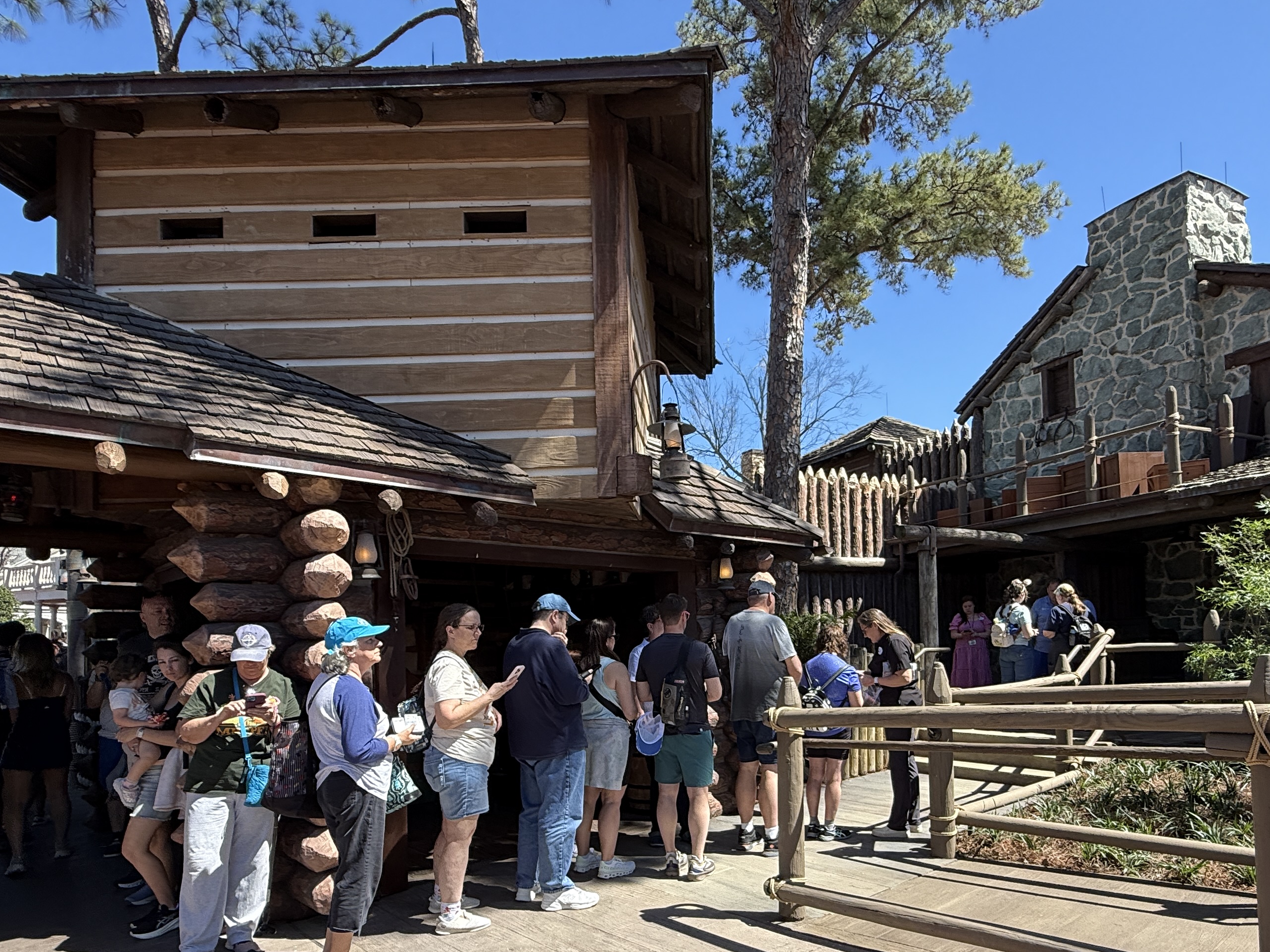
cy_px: 620
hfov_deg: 76.1
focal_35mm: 22
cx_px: 705
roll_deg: +1.9
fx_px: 807
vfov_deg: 59.9
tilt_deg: +1.6
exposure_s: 1/779
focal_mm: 2.22
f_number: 2.2
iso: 50
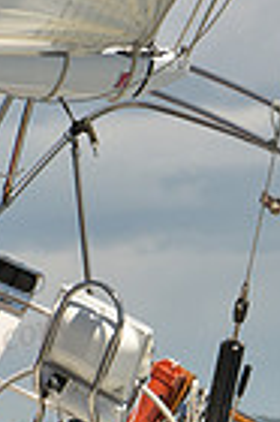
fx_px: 9718
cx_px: 224
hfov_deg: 1.7
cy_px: 763
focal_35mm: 831
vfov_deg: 2.5
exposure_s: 1/800
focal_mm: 200
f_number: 14
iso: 320
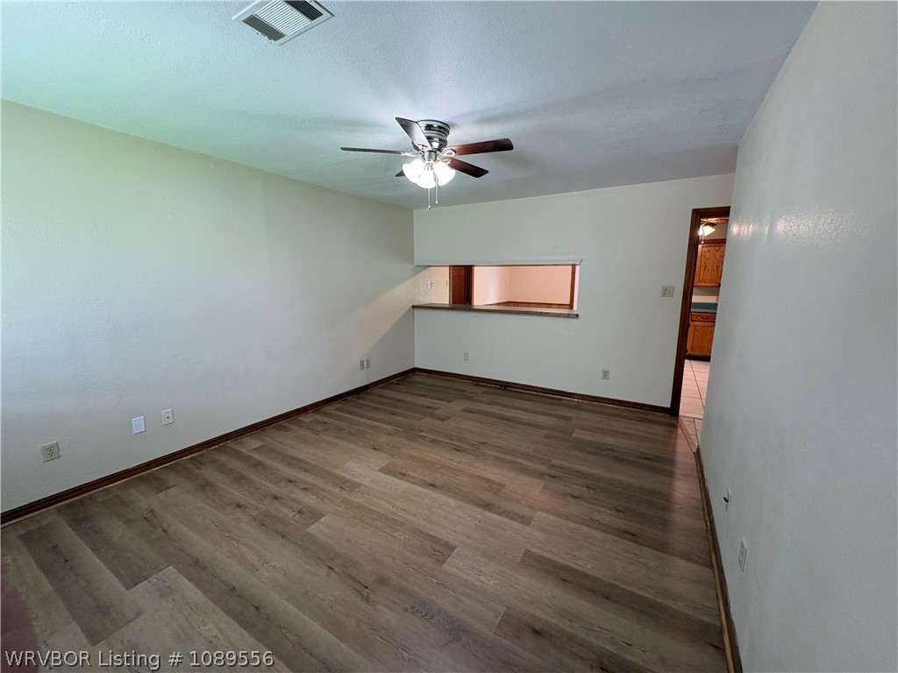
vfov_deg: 85.7
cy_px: 336
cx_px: 449
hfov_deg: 102.1
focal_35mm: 14
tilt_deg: -9.4
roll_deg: +0.8
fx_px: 363
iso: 200
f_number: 2.2
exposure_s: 1/60
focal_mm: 2.22
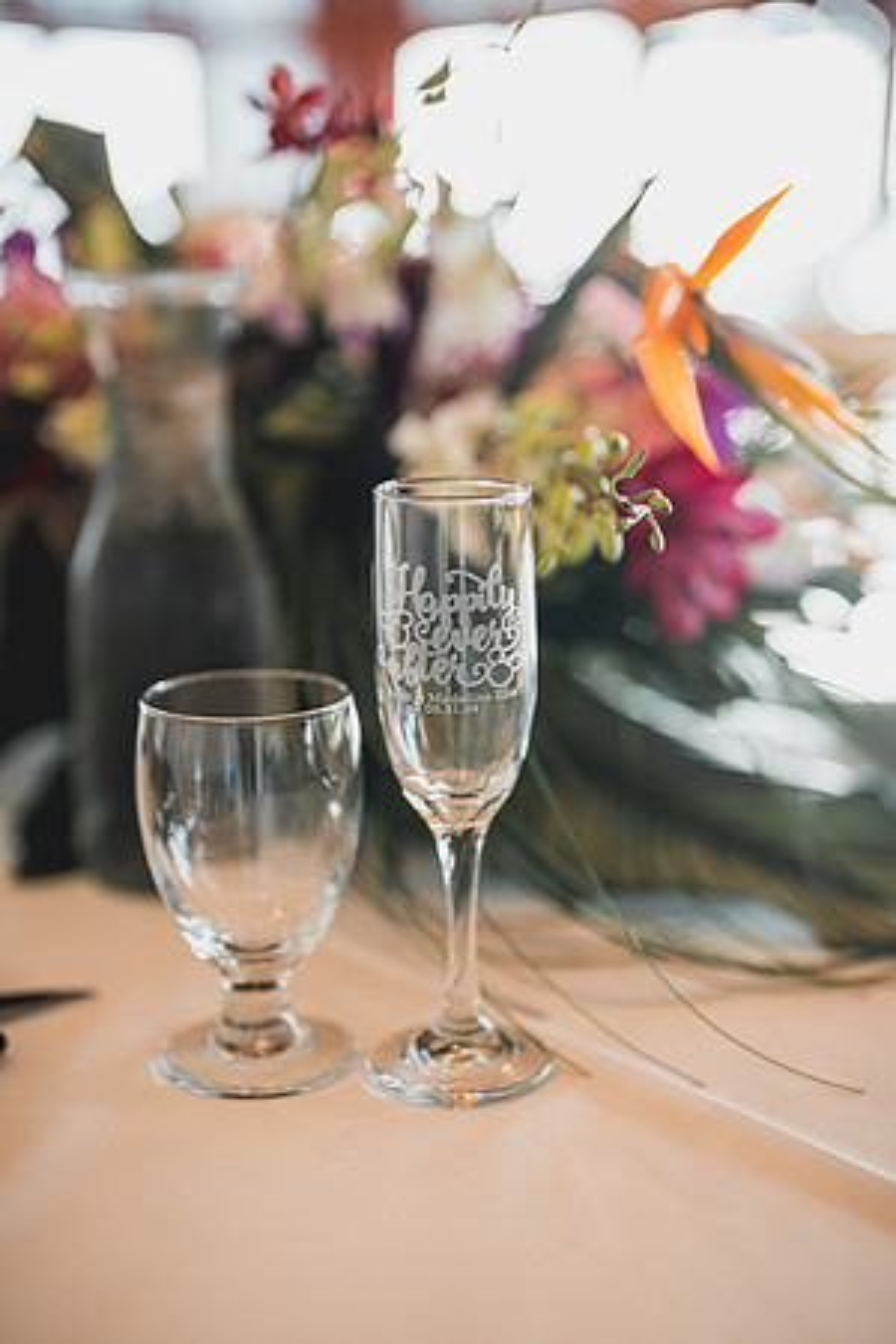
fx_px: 1867
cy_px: 672
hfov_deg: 27.0
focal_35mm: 50
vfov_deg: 39.6
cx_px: 448
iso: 320
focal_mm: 50
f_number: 1.6
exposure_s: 1/640
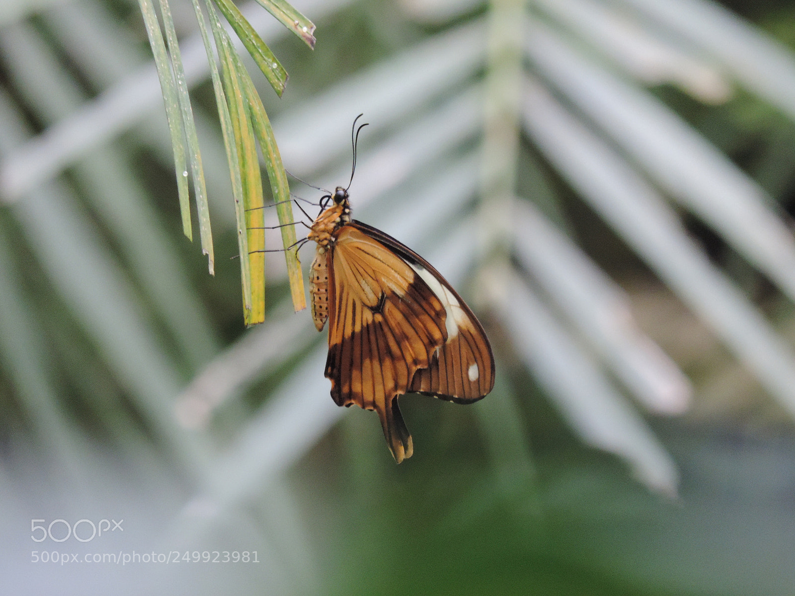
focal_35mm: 750
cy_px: 298
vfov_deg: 2.0
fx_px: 17225
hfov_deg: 2.6
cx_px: 398
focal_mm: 133.7
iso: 800
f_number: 5.1
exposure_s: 1/15
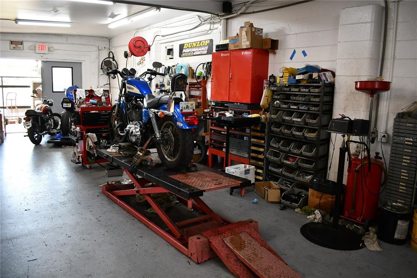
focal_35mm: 27
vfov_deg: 47.9
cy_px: 139
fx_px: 313
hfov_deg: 67.4
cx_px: 208
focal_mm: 18
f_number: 3.5
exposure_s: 1/125
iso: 800
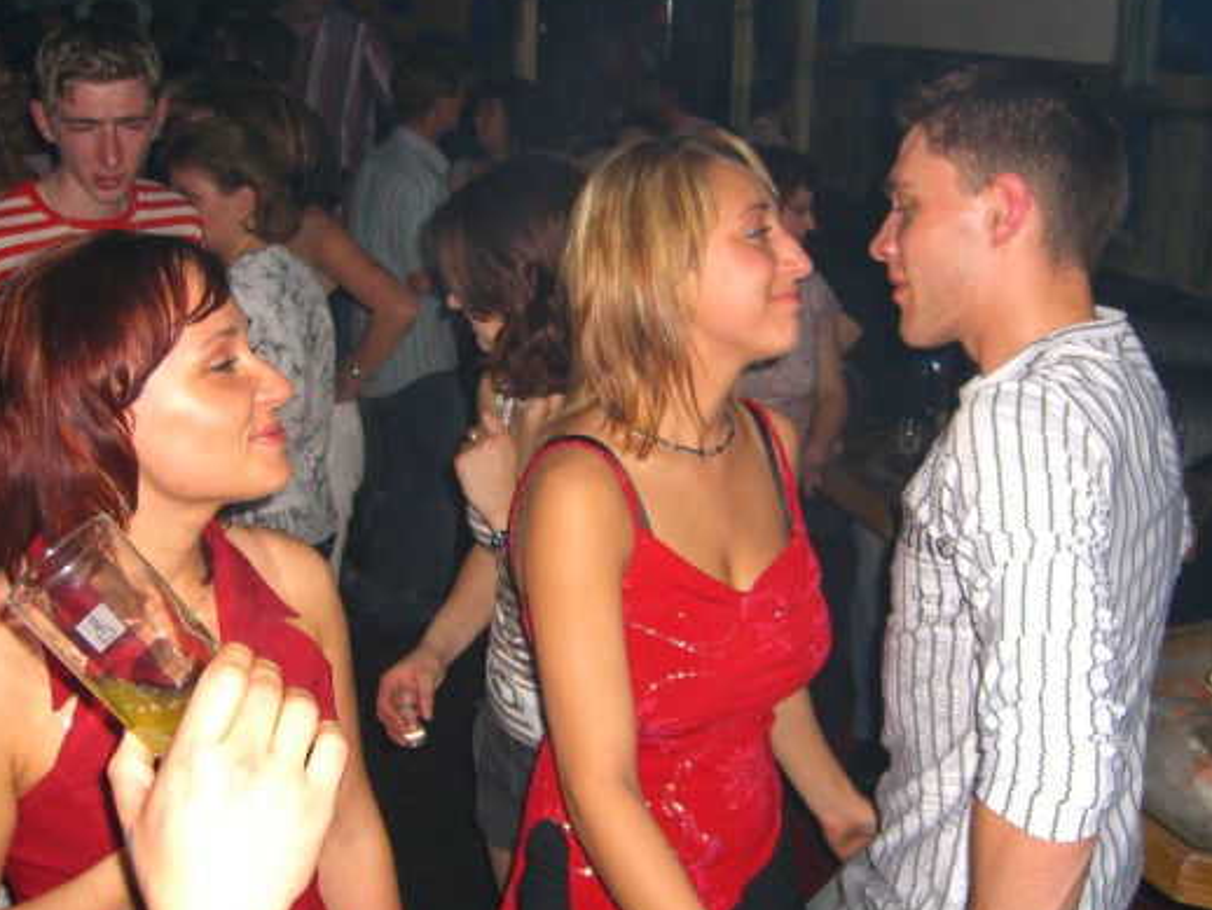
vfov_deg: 32.9
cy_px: 494
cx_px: 613
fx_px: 1541
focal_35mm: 44
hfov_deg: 42.9
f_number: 2.8
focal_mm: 7.9
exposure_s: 1/60
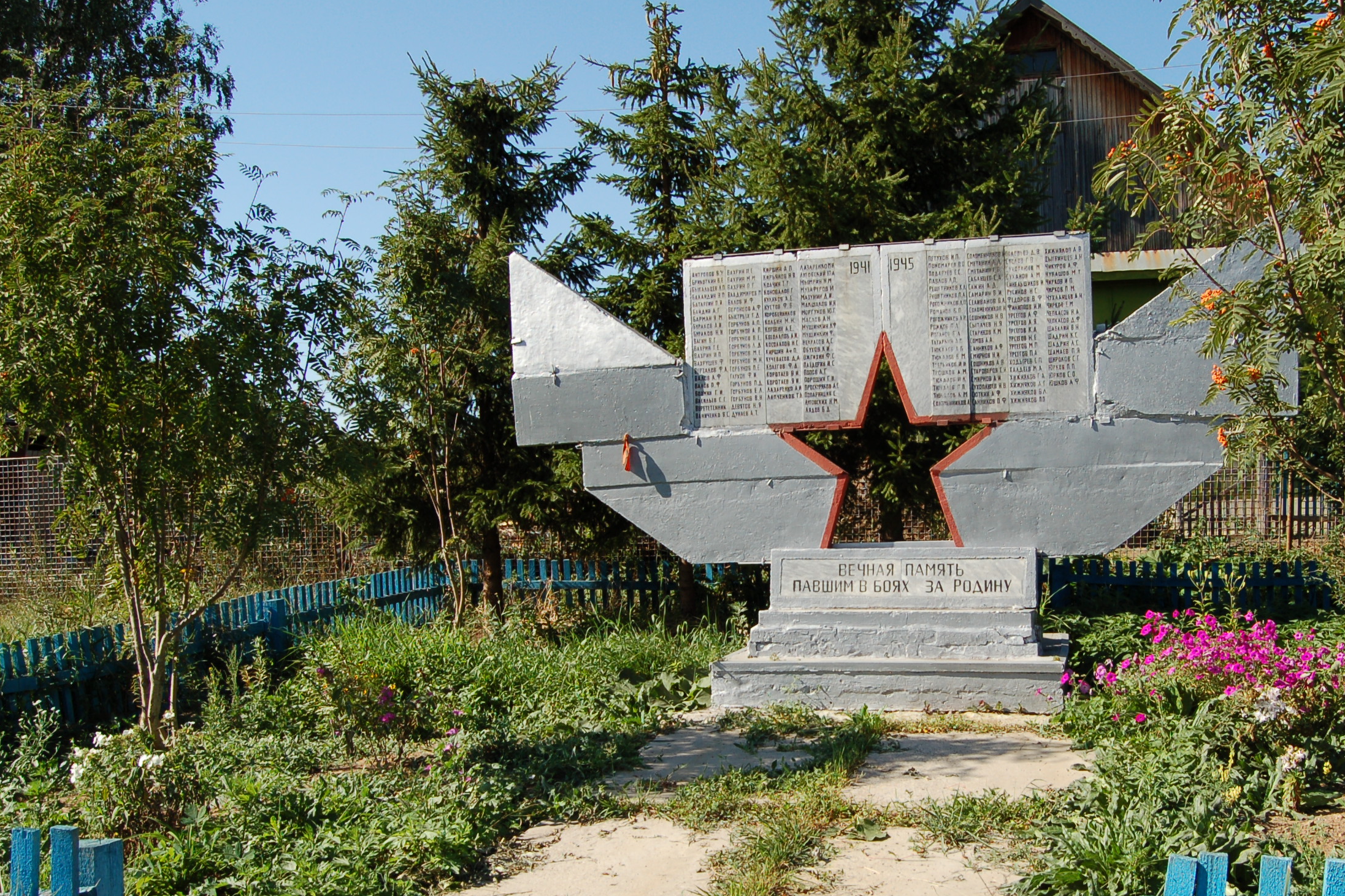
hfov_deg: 51.5
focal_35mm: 37
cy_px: 512
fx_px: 1382
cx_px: 821
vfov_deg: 35.9
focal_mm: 18
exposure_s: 1/250
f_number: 9
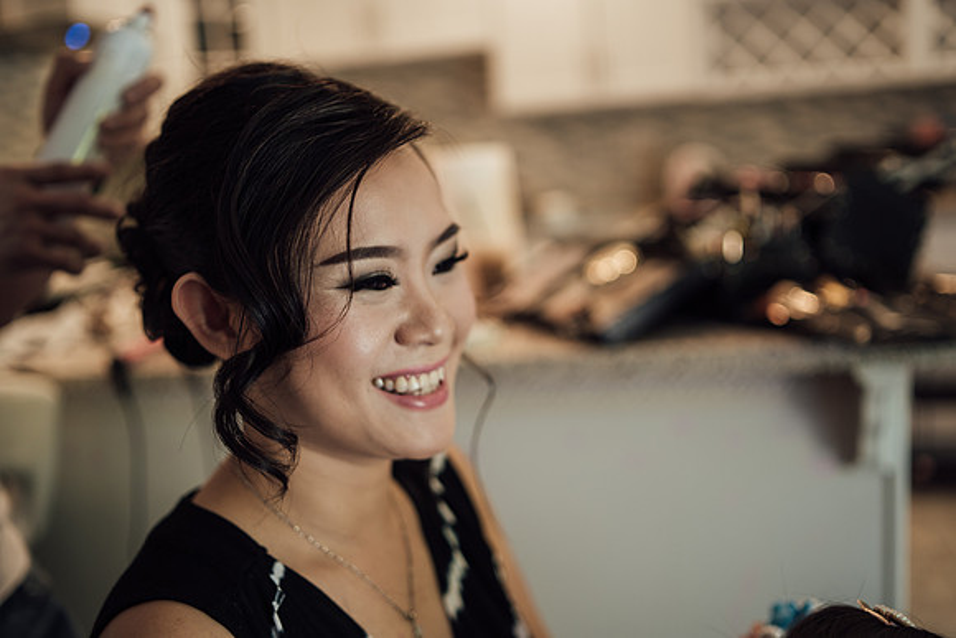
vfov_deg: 37.9
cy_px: 319
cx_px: 478
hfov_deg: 54.4
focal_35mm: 35
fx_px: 930
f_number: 1.8
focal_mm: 35
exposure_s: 1/200
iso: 320
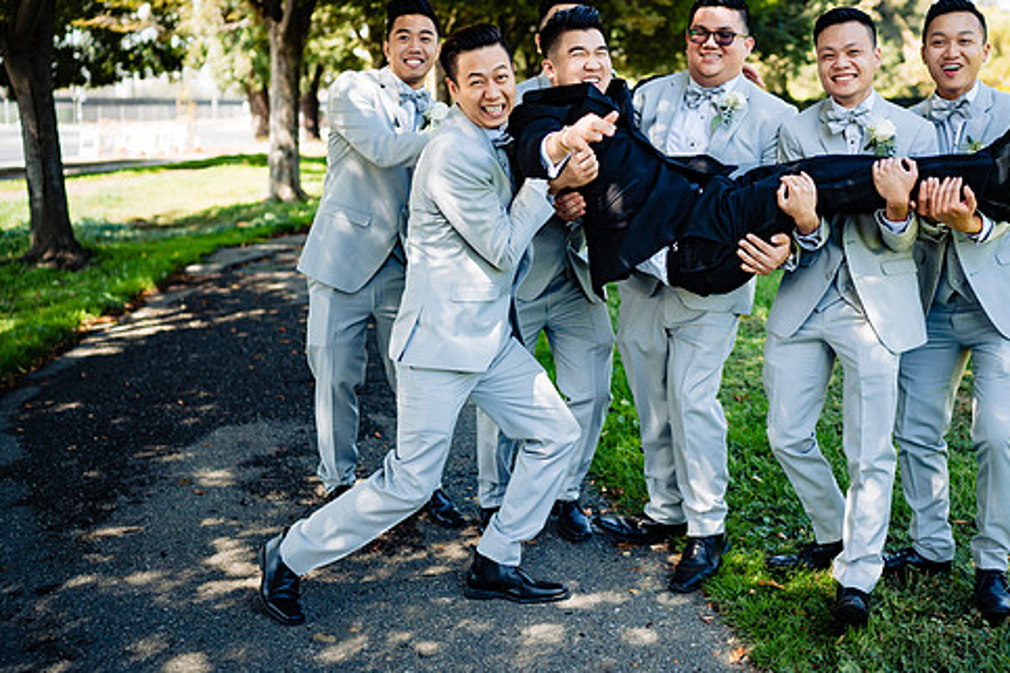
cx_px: 588
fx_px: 1178
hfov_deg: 46.2
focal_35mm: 42
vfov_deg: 31.8
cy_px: 271
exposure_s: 1/320
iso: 100
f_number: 2
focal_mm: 35
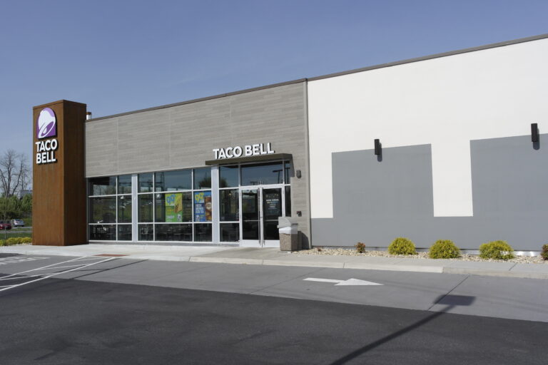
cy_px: 182
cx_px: 274
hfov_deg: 61.9
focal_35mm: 30
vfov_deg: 43.6
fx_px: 457
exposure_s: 1/400
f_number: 8
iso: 100
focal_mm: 20
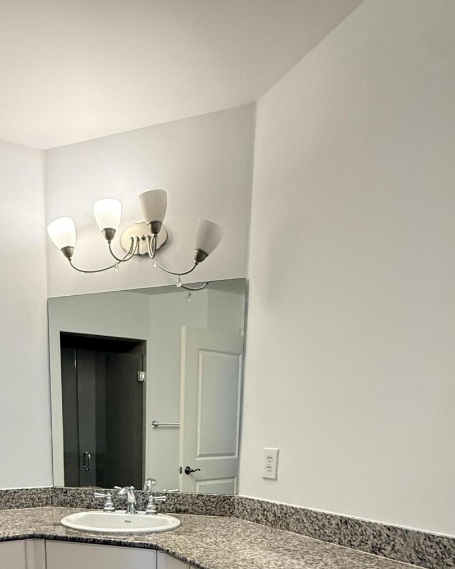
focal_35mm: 27
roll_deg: +0.4
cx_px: 132
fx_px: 454
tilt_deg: -7.5
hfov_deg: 51.6
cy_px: 517
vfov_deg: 55.2
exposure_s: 1/120
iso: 500
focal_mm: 2.22
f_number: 2.2
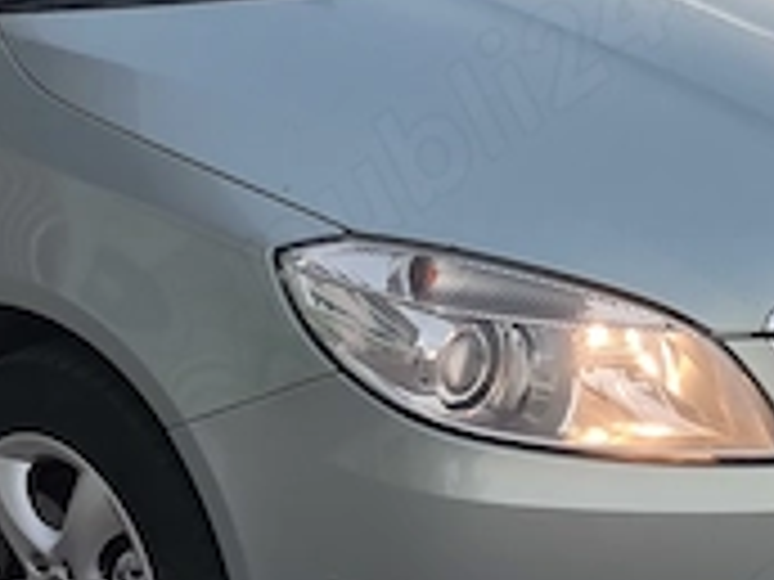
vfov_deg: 15.6
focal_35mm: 94
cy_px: 135
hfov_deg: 20.7
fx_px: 2102
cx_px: 212
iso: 160
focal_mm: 4
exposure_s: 1/50
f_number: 1.8
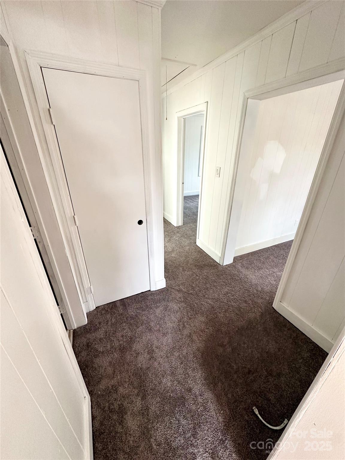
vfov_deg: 102.1
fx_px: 186
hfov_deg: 85.7
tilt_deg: -24.0
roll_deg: -1.1
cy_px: 230
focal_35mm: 14
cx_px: 172
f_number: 2.2
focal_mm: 2.22
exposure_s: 1/66
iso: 320
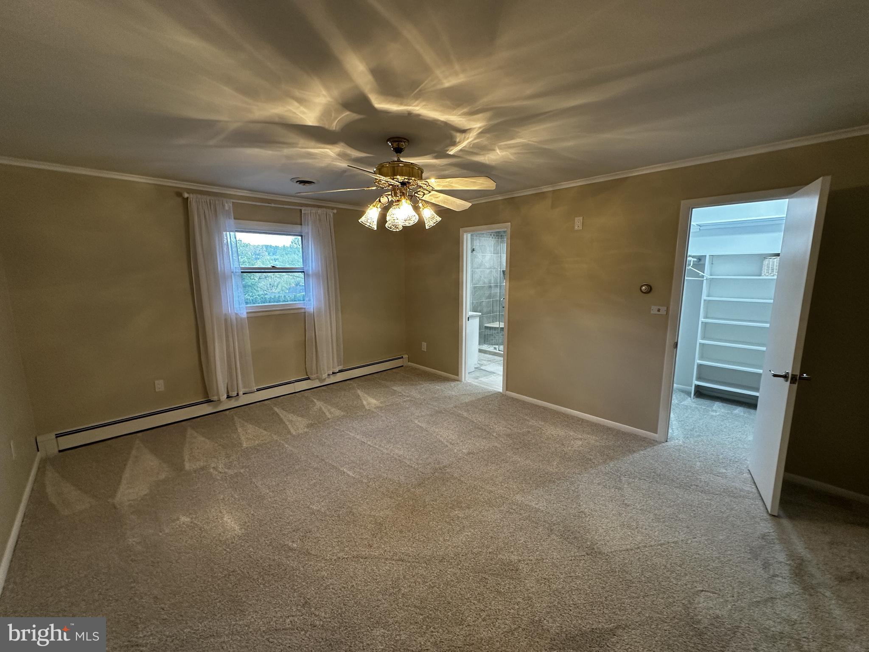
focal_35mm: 14
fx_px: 351
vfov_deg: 85.7
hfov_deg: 102.1
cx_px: 434
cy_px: 326
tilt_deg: -8.8
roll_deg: -0.5
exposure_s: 1/60
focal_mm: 2.22
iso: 200
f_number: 2.2
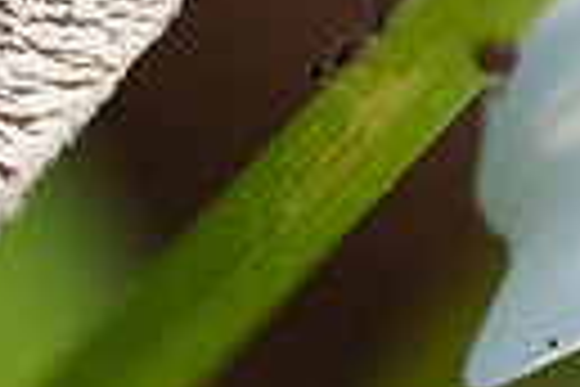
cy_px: -218
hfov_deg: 0.8
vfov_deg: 0.5
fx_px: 41000
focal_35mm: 2545
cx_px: -90
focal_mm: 150
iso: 800
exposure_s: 1/800
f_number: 5
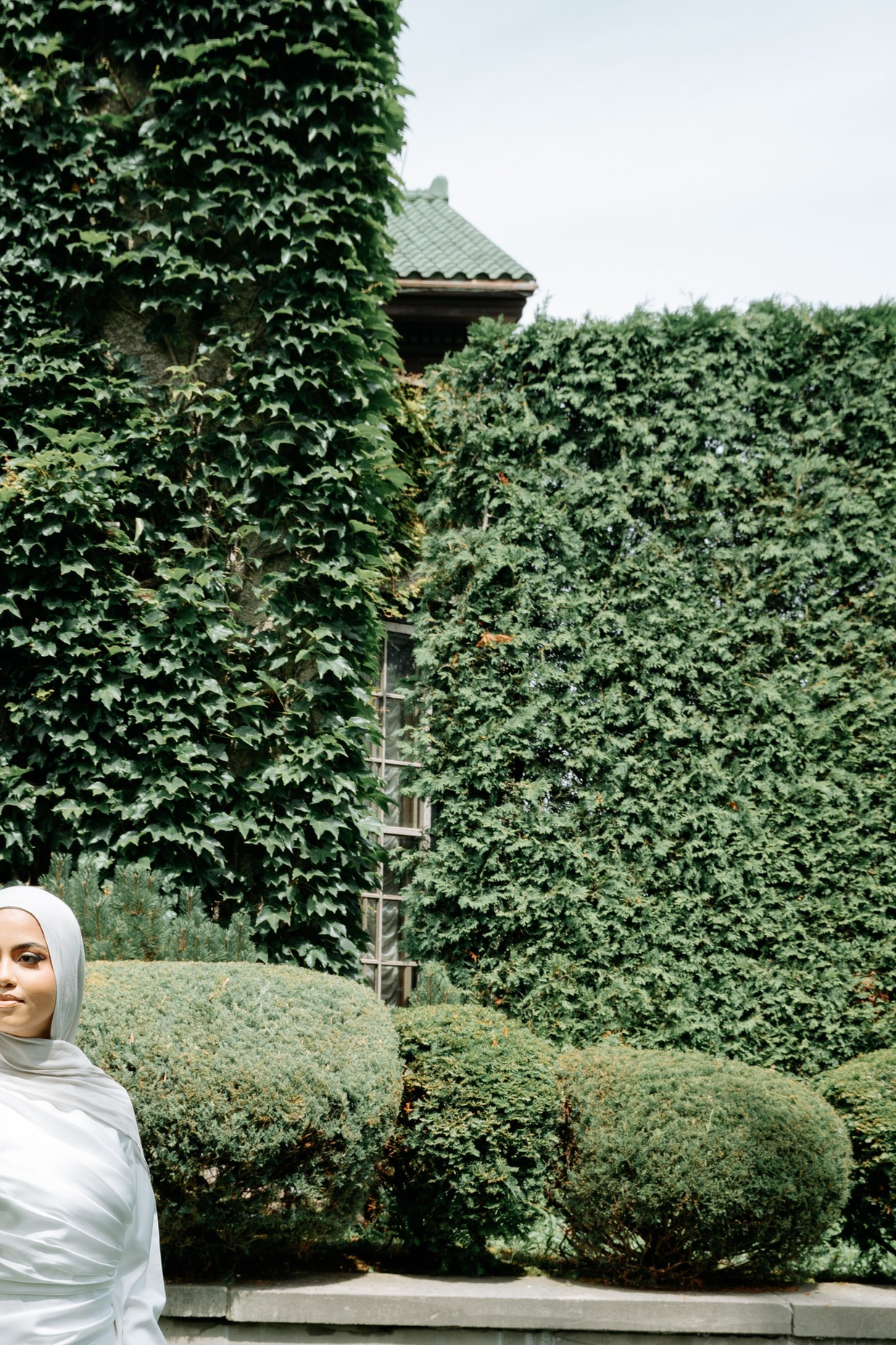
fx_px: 2165
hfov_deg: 22.6
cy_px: 890
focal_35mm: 58
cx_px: 33
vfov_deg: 34.2
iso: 50
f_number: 6.3
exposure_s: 1/30
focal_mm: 28
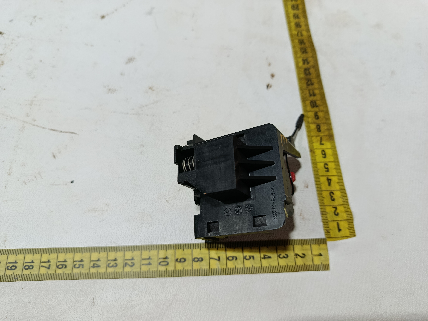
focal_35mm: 24
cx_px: 214
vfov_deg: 56.8
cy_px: 160
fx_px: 297
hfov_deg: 71.6
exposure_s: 1/120
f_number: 1.7
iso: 196
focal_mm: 5.24
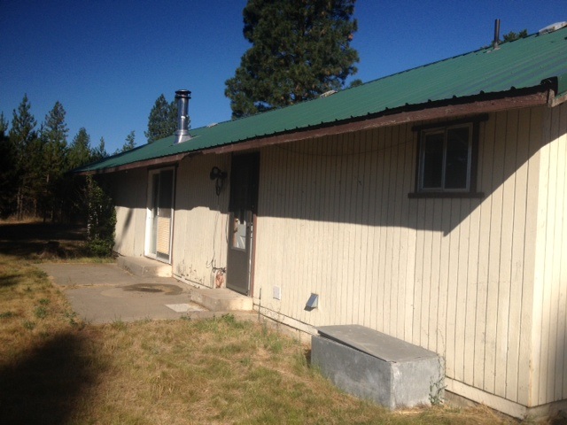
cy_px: 212
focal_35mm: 35
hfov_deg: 52.6
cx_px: 284
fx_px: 573
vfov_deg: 40.7
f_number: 2.4
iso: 50
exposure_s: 1/2045
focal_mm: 4.28
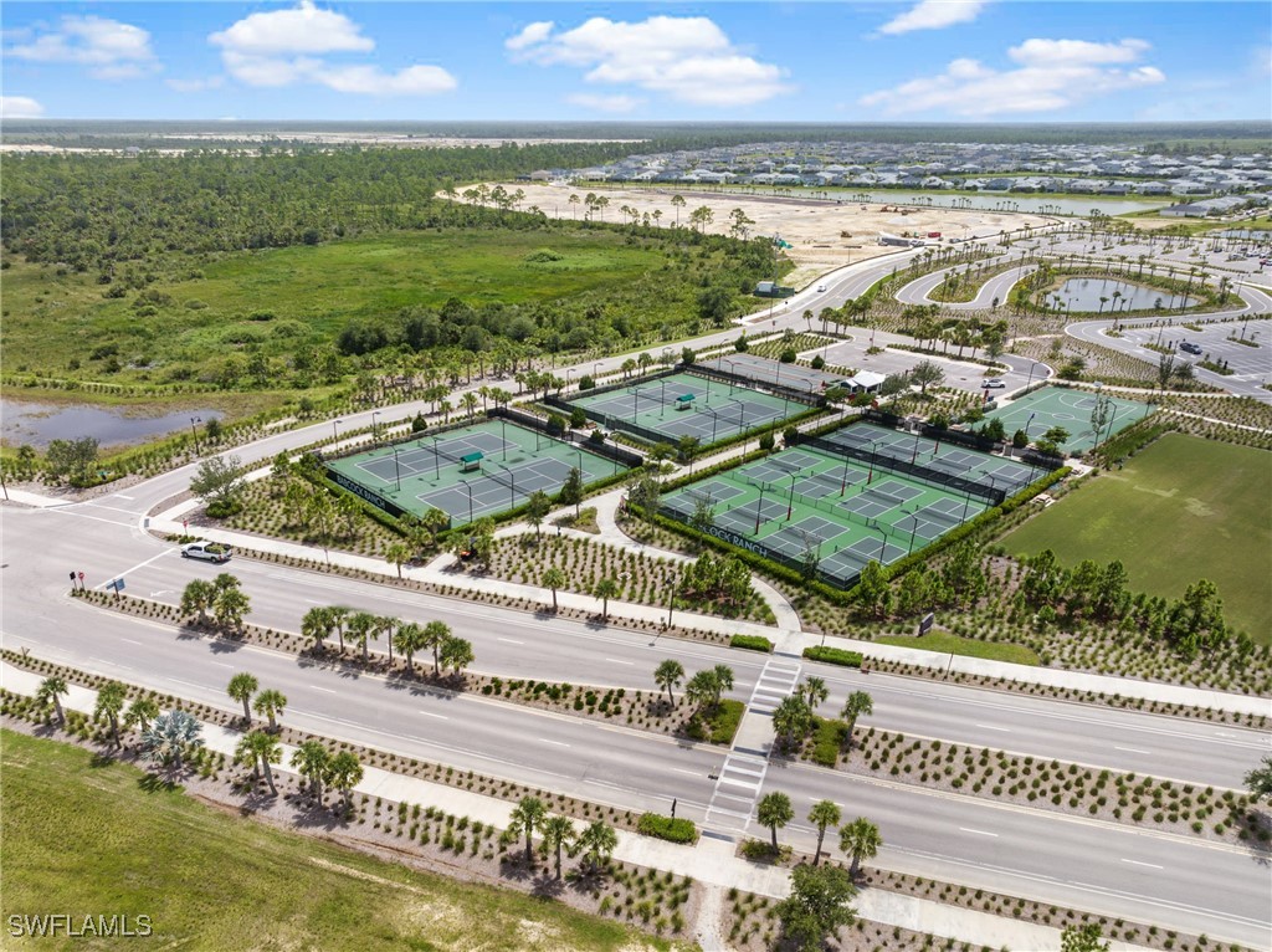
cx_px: 636
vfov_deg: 56.7
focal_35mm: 24
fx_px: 881
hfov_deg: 71.6
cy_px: 476
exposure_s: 1/80
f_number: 4
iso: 100
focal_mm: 12.29
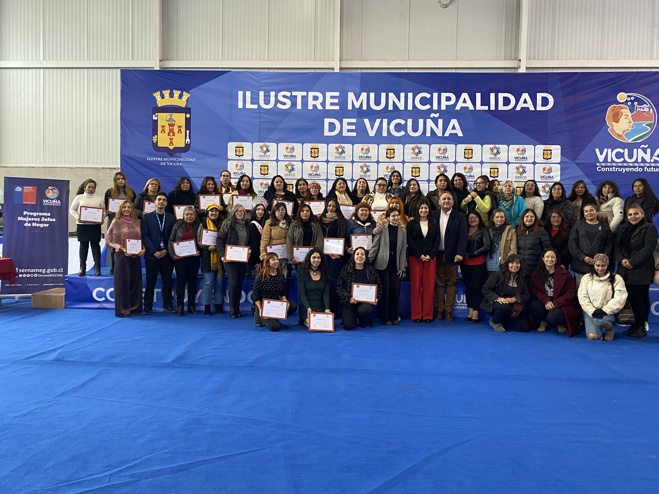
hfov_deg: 67.3
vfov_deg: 53.1
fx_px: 495
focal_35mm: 26
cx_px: 330
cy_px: 247
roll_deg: +0.2
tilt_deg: -2.6
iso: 160
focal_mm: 4.25
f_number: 1.8
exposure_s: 1/50
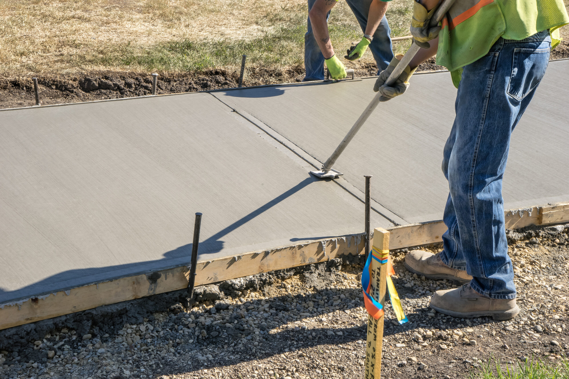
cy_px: 190
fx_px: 1106
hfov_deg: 28.8
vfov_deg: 19.5
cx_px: 284
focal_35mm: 70
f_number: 22
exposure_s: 1/80
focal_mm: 70
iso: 200
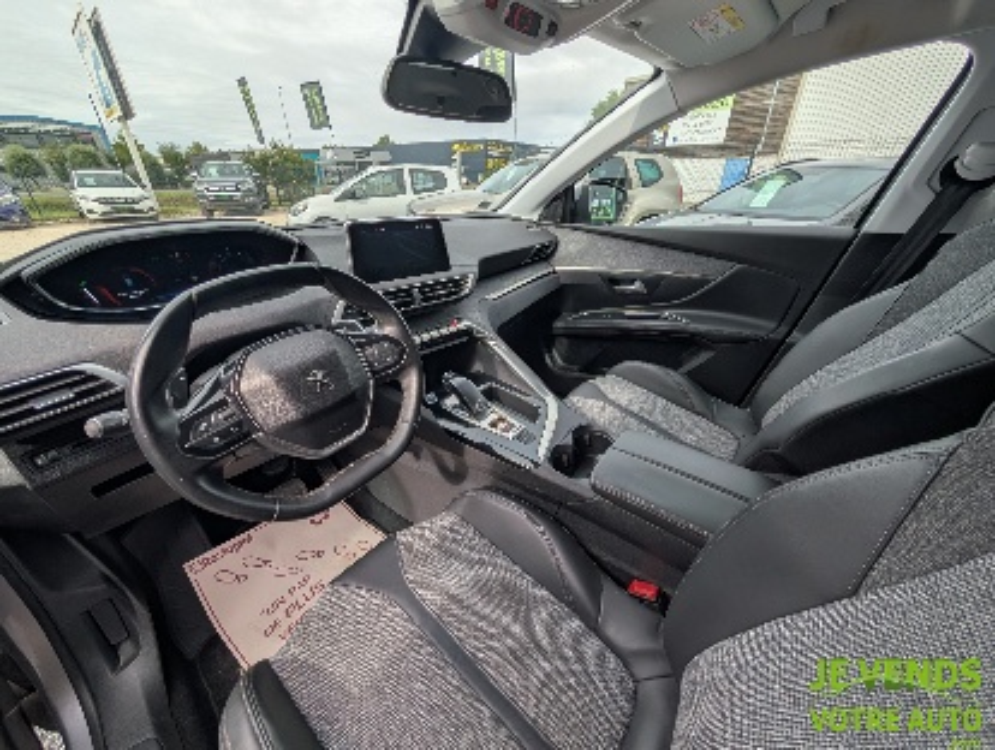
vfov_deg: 94.7
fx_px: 346
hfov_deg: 110.4
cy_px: 375
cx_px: 498
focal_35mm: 12
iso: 55
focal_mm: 2.02
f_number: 1.7
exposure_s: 1/992
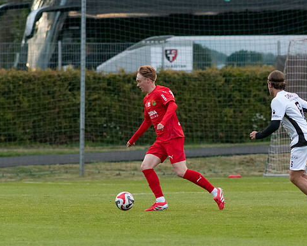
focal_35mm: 679
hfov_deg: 2.8
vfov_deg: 2.3
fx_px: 6171
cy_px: 123
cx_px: 172
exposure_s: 1/1250
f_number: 4
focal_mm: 300
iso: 5000
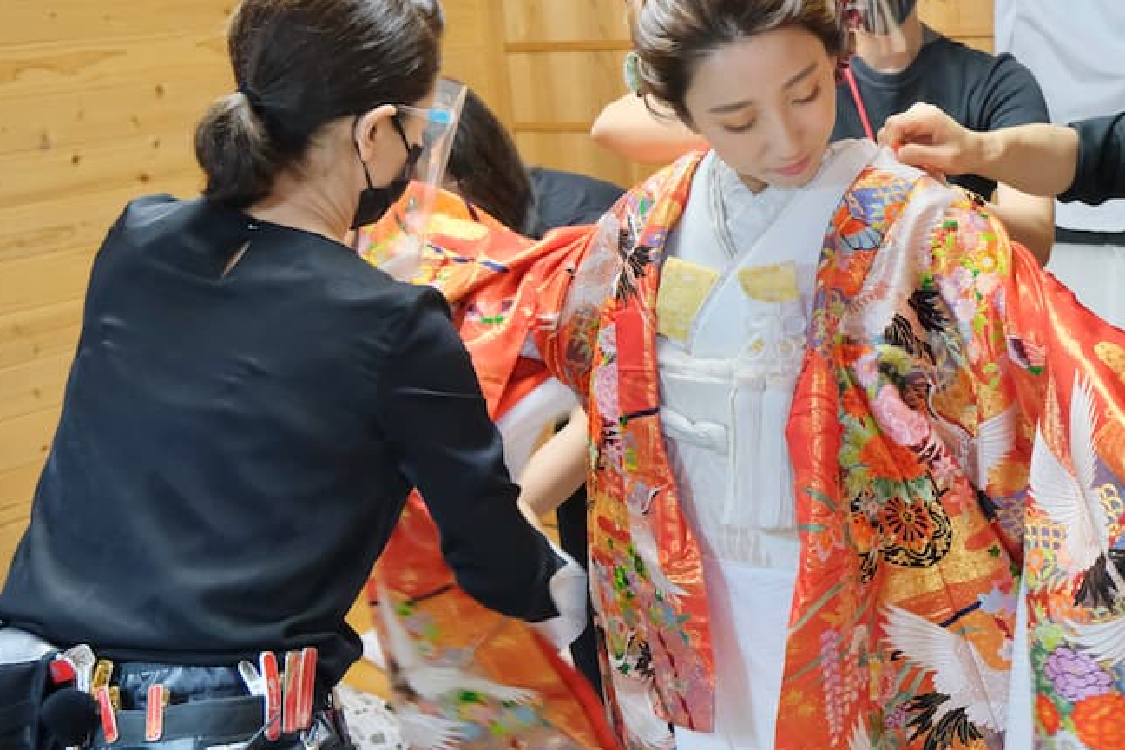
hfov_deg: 36.0
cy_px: 353
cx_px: 842
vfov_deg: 25.1
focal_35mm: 54
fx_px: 1687
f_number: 4
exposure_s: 1/60
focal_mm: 23.5
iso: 3200
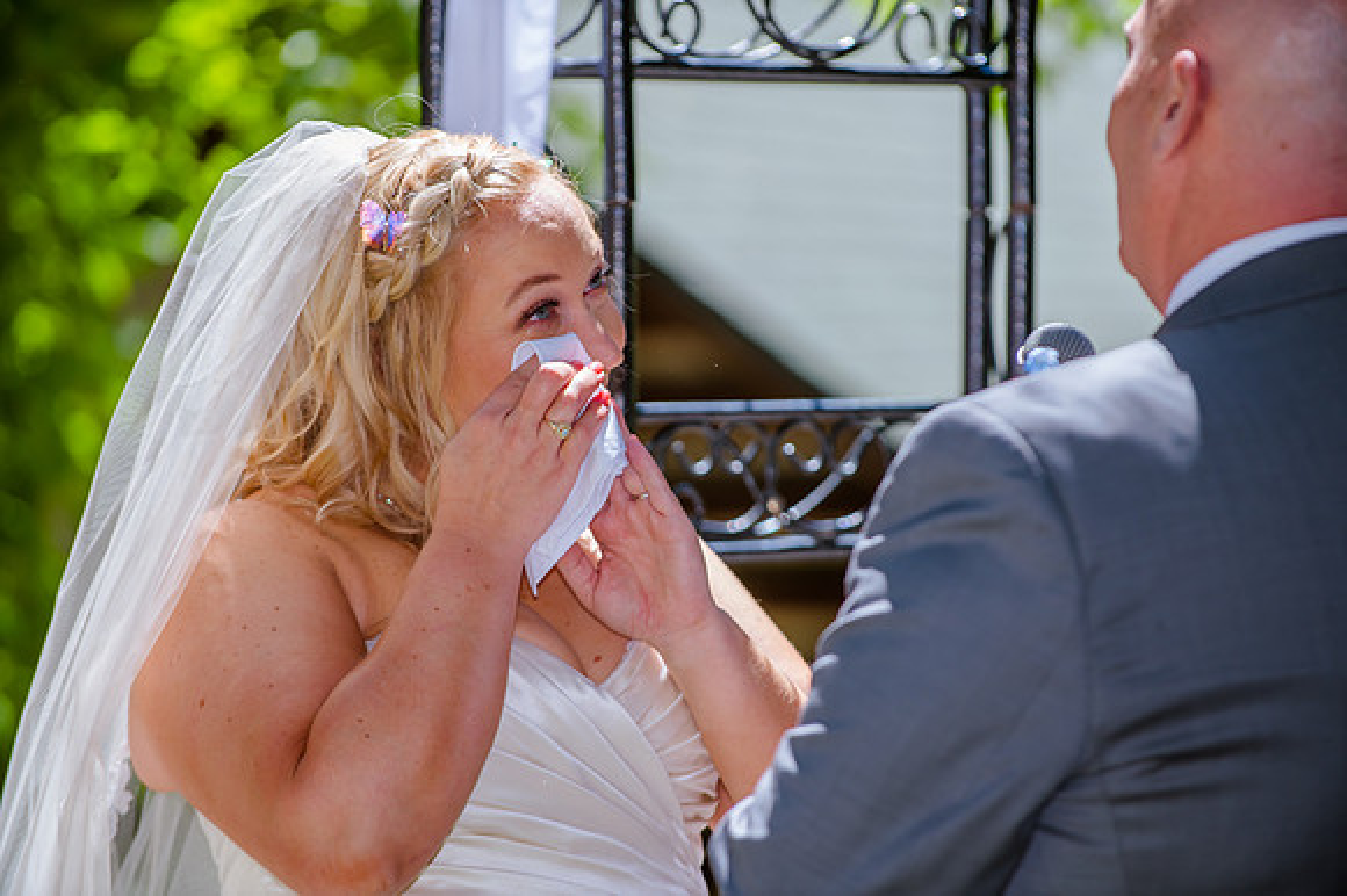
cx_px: 674
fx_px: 7479
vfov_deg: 6.9
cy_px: 448
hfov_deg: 10.3
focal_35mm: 200
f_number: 4
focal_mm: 200
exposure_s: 1/640
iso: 200
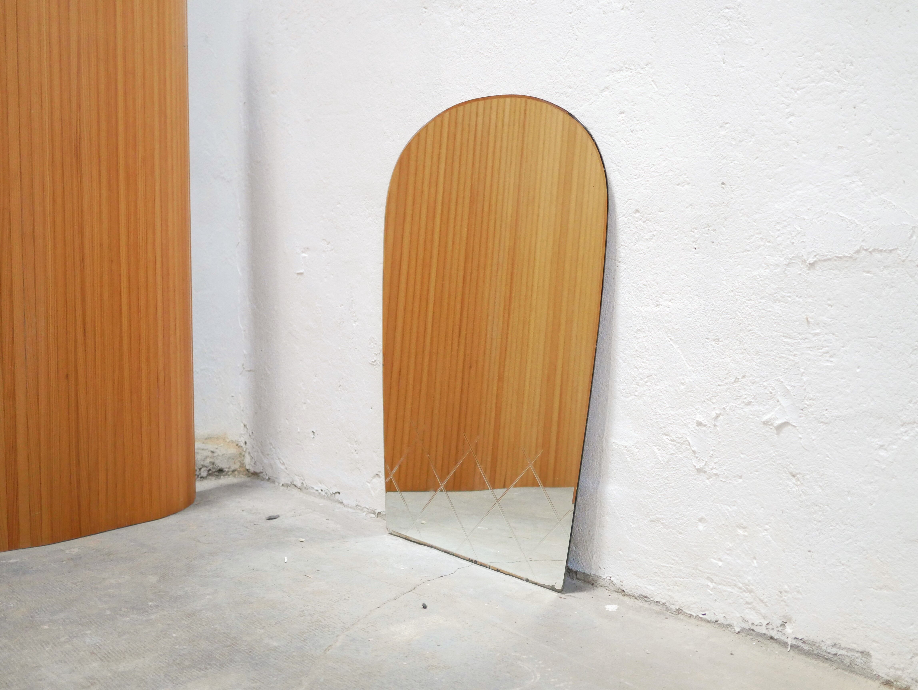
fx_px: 1061
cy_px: 345
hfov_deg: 46.8
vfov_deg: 36.0
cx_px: 459
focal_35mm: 40
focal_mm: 20
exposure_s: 1/60
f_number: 1.7
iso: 2000
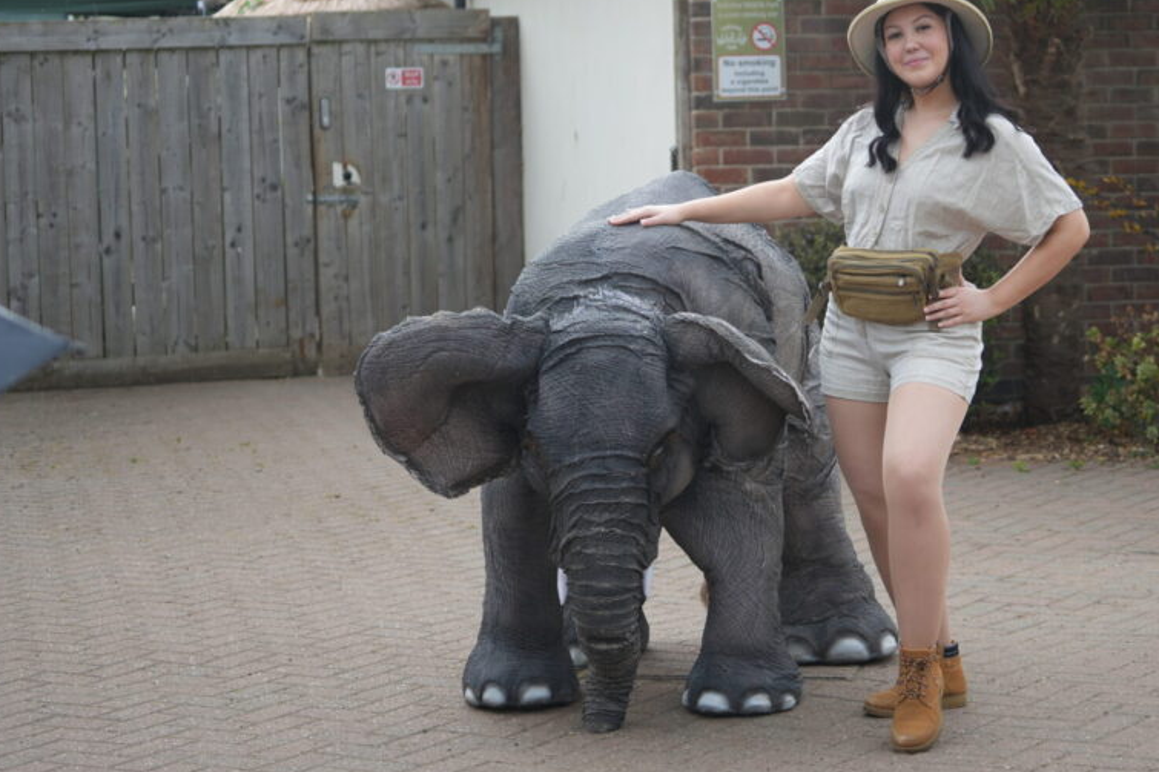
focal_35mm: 95
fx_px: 3058
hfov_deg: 21.4
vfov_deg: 14.4
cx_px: 717
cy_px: 267
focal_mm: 70
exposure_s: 1/160
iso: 200
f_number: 4
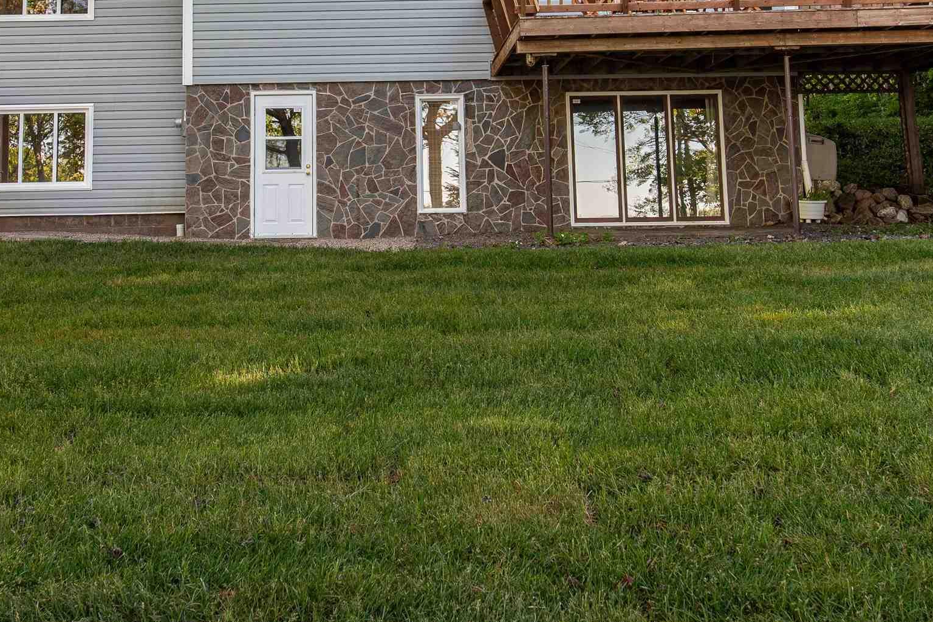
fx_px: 1244
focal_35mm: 48
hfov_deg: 41.0
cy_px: 58
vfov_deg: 27.1
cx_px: 384
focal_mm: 24
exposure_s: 1/160
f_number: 8
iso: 320
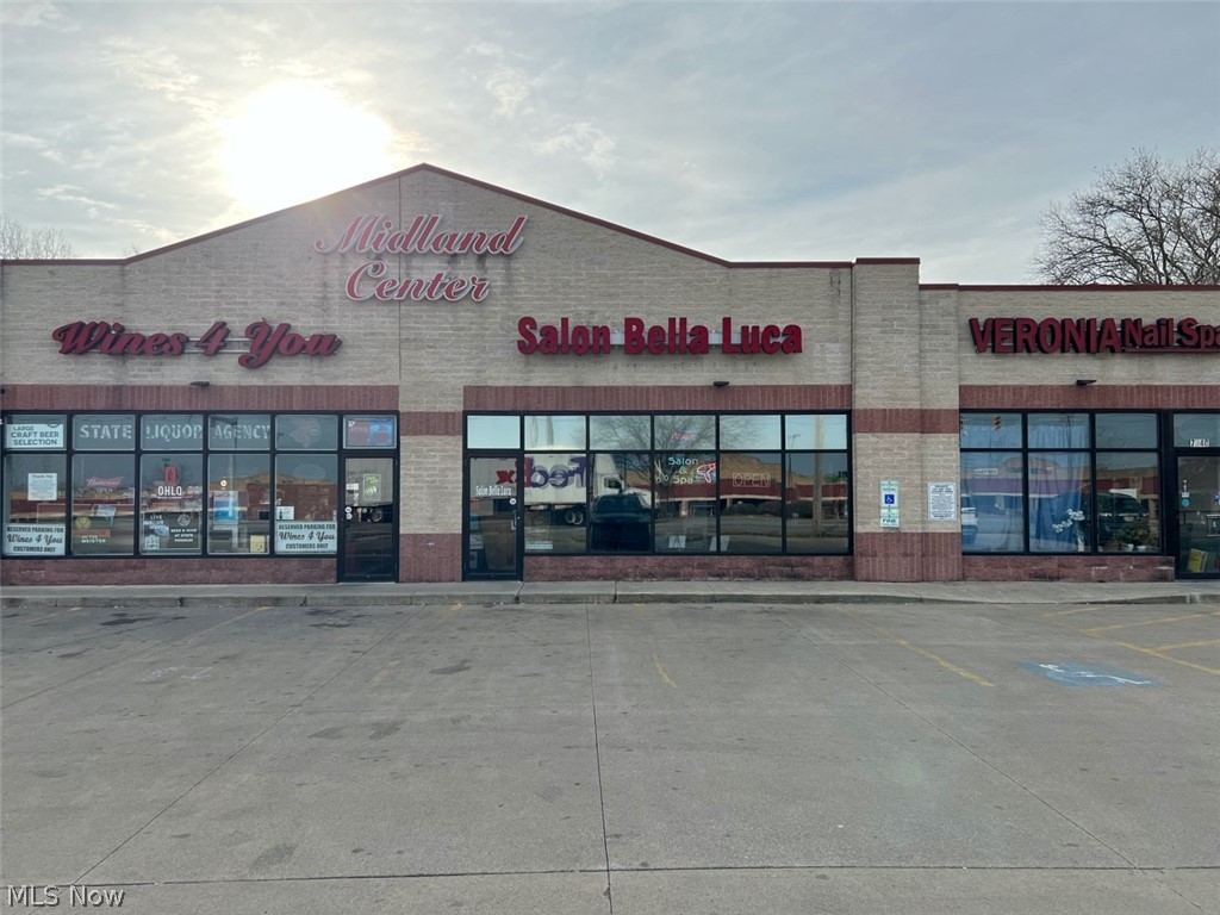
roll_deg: +0.0
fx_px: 916
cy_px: 458
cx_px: 610
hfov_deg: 67.3
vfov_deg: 53.1
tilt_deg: +0.1
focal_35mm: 26
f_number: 1.5
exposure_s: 1/4115
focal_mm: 5.7
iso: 50
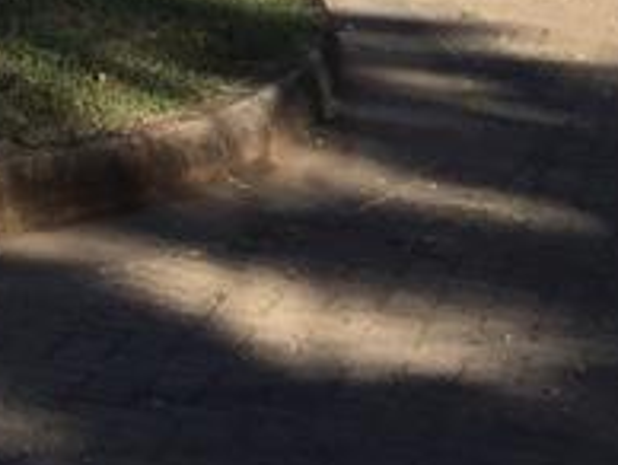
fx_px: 2735
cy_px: -328
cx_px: -812
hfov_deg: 11.1
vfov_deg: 9.3
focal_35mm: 153
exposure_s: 1/1412
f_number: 2.2
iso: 32
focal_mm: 4.15
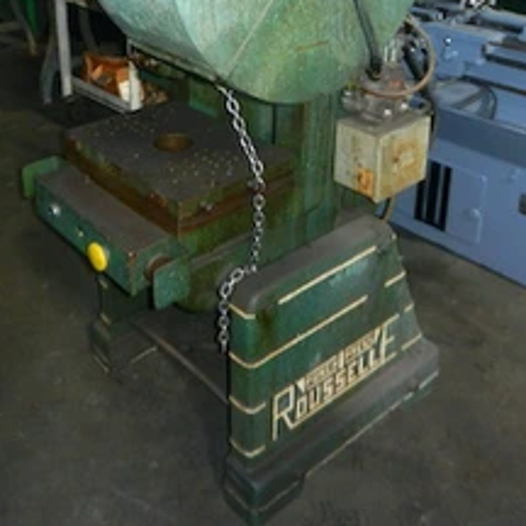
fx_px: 705
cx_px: 231
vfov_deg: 38.6
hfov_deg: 40.9
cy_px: 71
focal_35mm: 41
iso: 250
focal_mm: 4.5
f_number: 3.5
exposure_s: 1/30
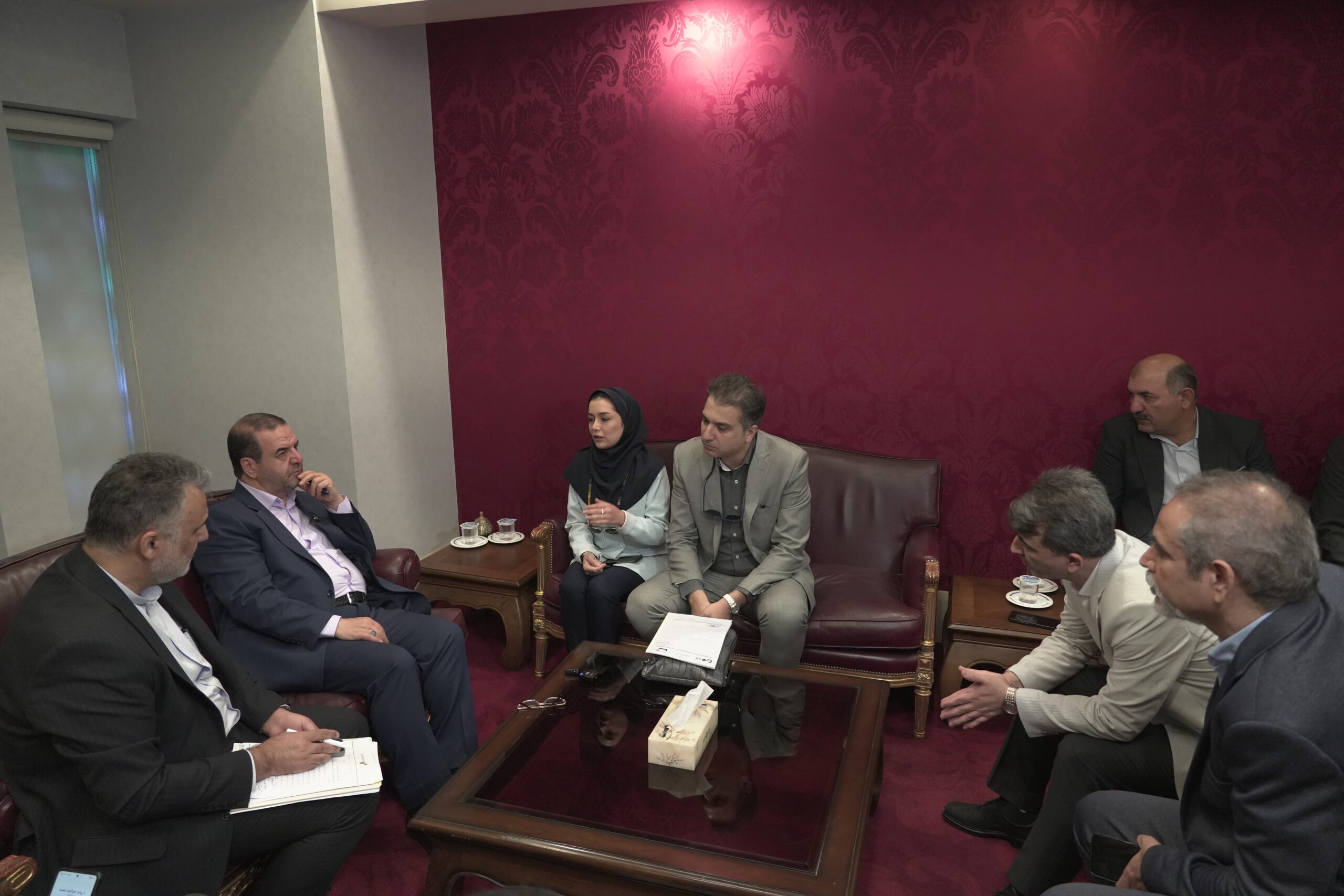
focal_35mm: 24
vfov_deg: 53.1
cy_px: 448
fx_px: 896
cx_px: 672
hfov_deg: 73.7
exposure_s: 1/125
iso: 4000
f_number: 4
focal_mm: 24
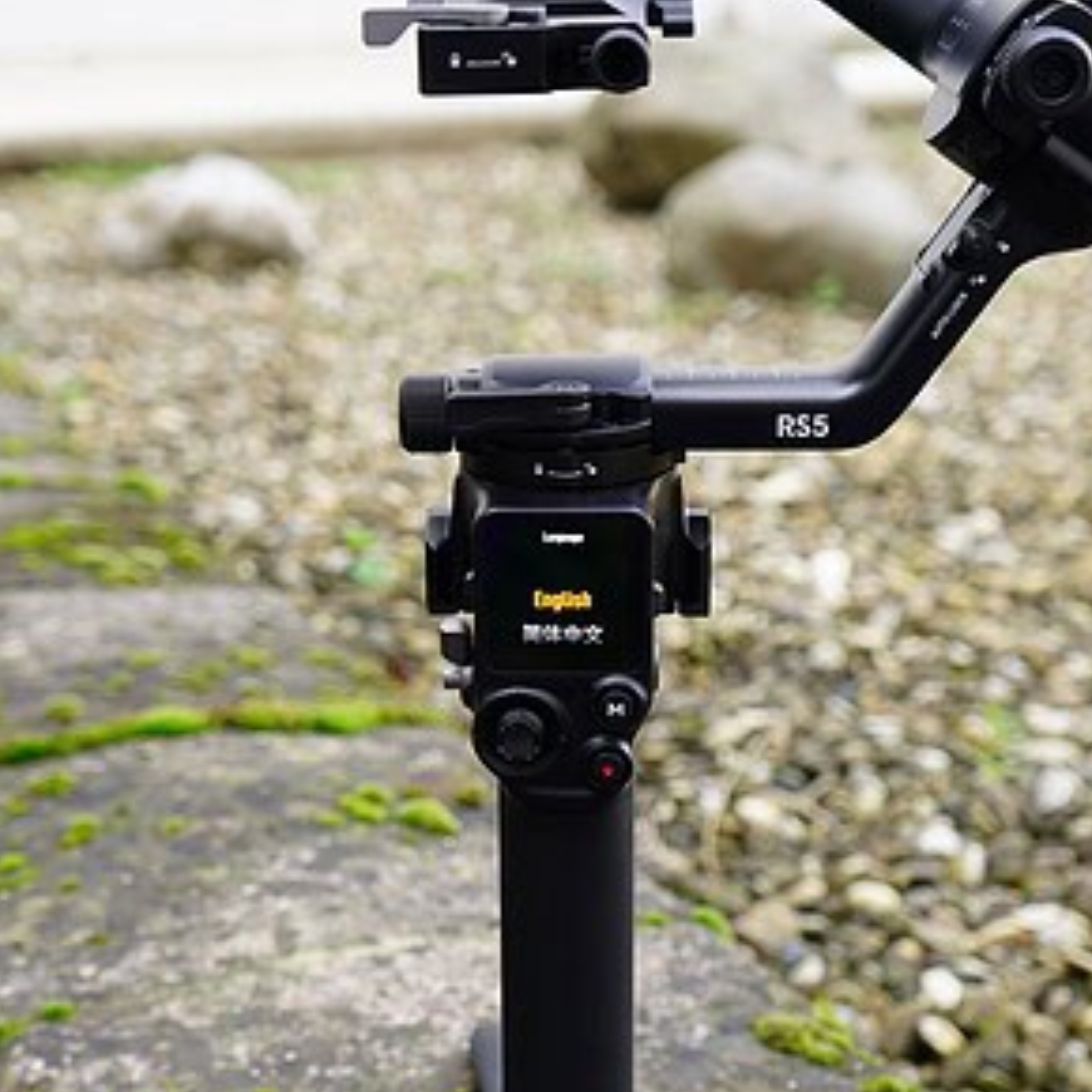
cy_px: 644
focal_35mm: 63
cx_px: 467
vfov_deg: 27.3
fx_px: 2248
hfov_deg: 27.3
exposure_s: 1/60
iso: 160
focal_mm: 28
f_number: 4
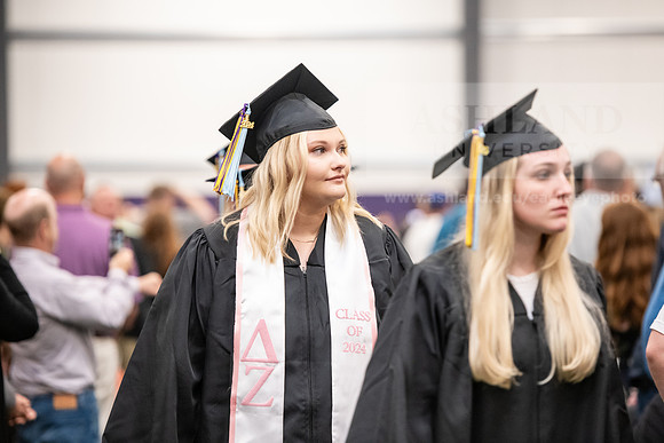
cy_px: 222
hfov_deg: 12.4
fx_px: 3044
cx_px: 332
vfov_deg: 8.3
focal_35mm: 165
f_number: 3.2
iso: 3200
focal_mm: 165
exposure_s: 1/200
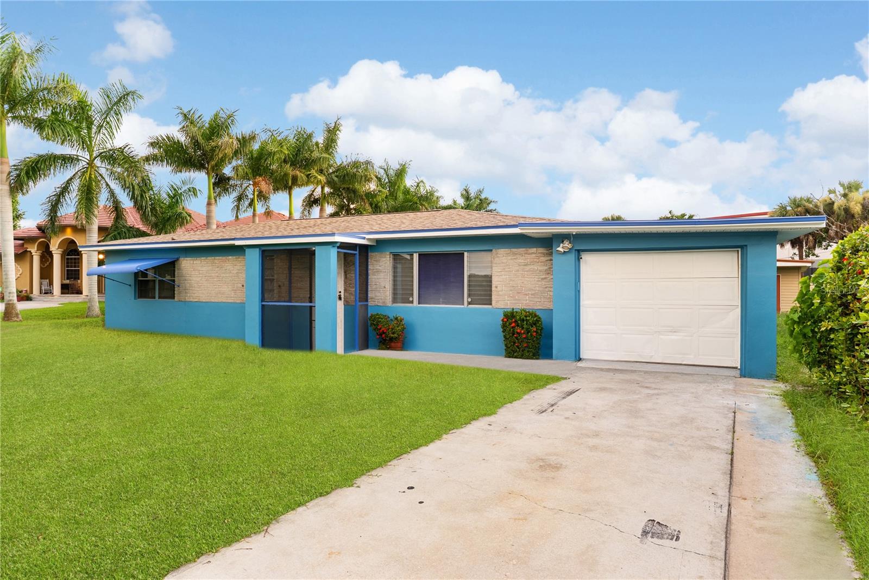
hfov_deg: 81.2
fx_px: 507
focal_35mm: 21
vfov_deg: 59.5
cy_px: 290
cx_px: 434
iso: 100
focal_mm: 21
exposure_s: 1/15
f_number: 8
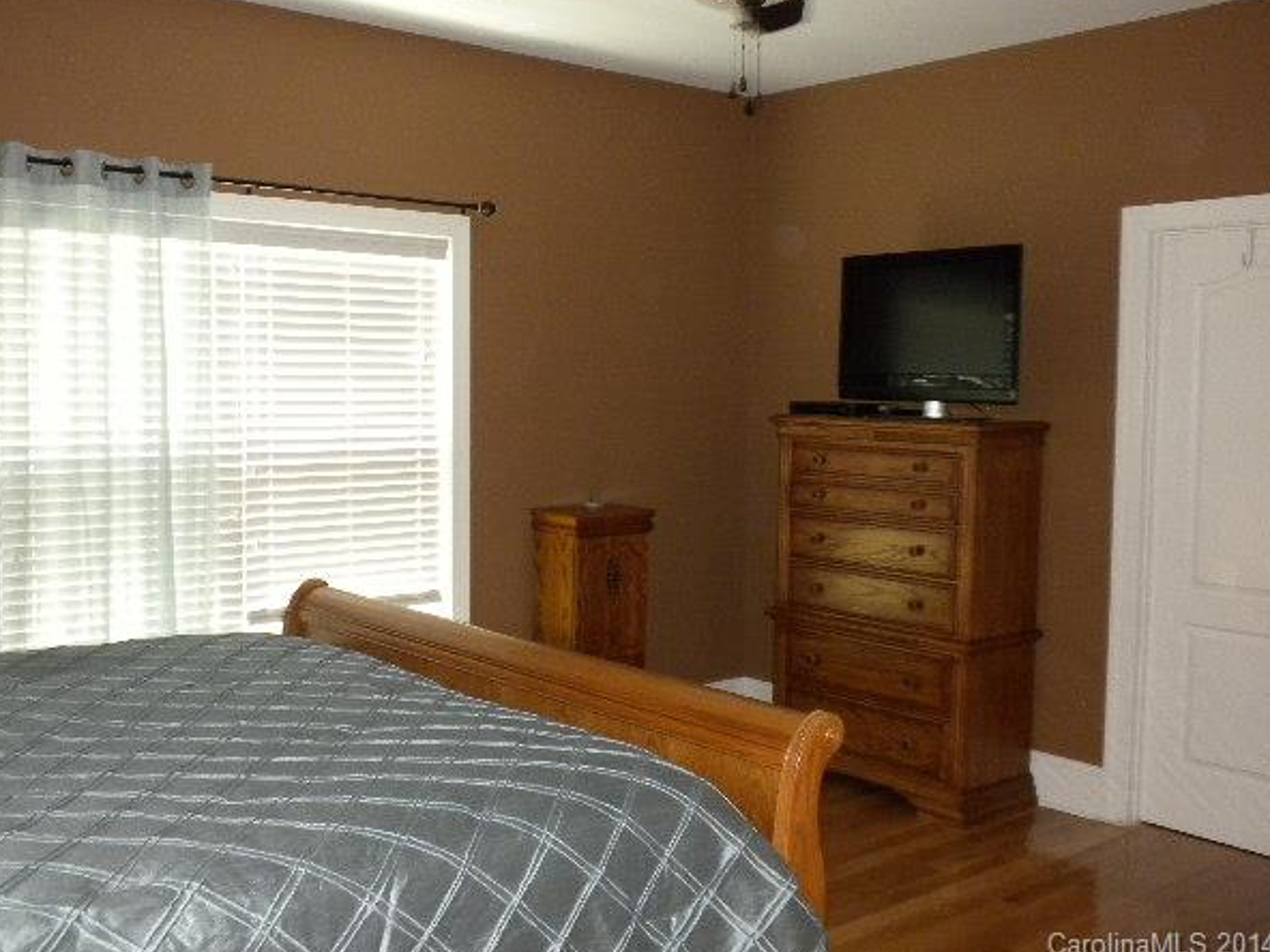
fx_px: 1468
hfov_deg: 46.8
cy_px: 450
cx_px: 607
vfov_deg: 35.9
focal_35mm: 40
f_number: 3.5
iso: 400
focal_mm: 6.6
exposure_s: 1/30
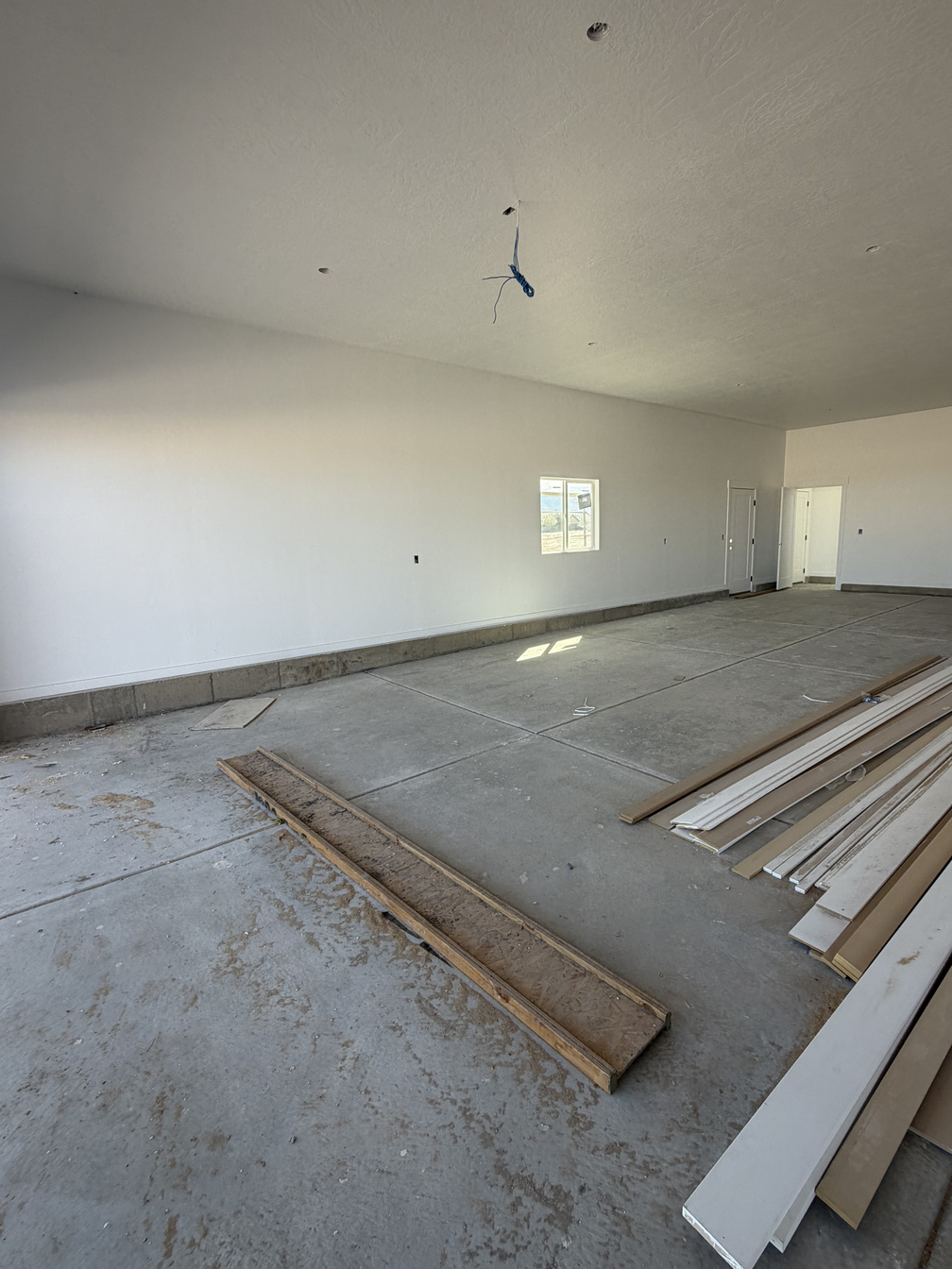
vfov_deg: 94.5
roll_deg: +2.1
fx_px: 587
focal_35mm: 16
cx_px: 516
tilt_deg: -9.1
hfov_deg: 78.0
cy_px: 638
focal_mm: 2.22
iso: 40
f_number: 2.2
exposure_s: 1/176
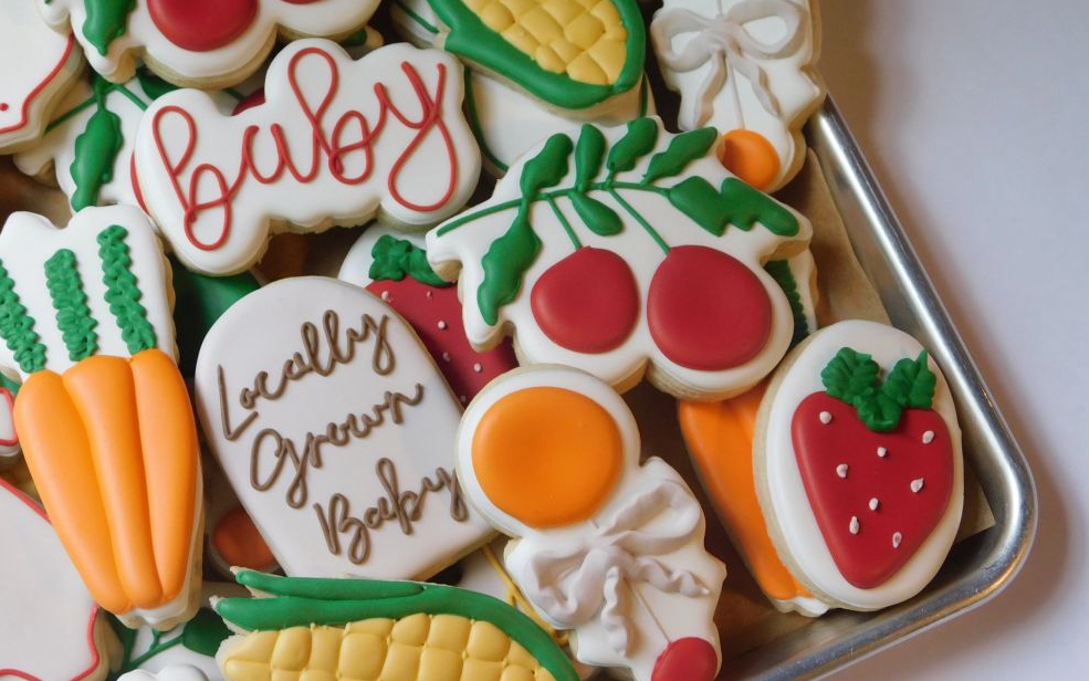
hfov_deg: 29.0
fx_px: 2108
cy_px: 349
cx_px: 552
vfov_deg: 18.4
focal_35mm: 71
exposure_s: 1/30
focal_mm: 11.7
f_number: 4.2
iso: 220
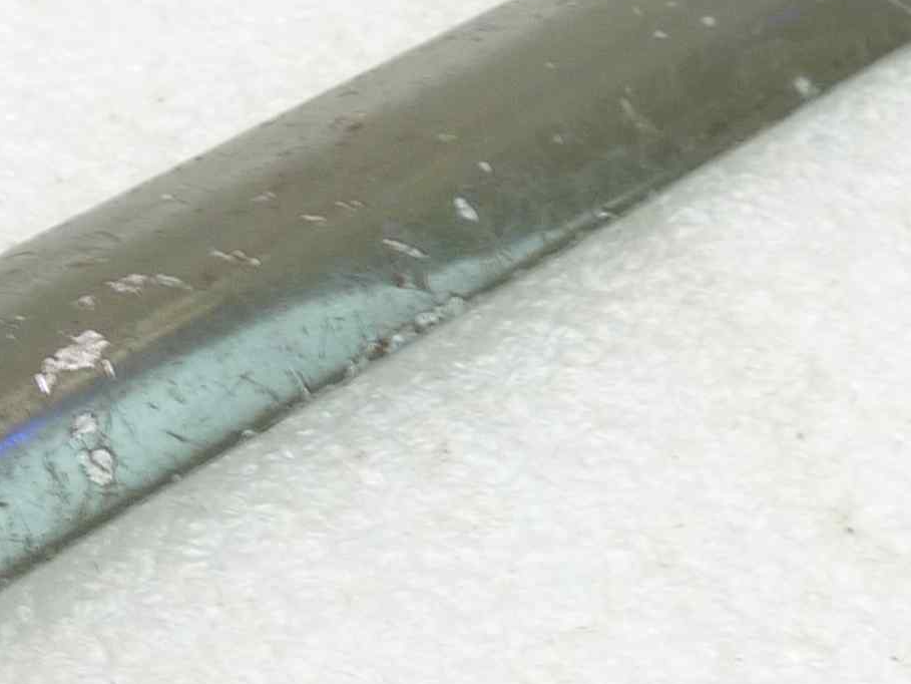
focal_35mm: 107
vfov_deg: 13.8
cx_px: 142
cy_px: 449
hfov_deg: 18.2
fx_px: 2816
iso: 80
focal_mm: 4.4
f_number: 3.3
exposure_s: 1/20
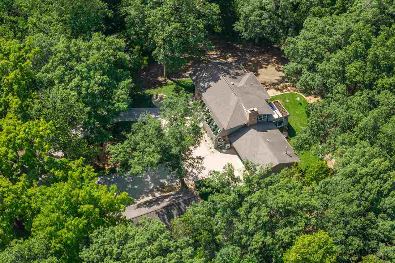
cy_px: 138
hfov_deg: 27.7
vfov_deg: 18.7
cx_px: 197
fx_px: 801
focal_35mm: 73
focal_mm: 19.4
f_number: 2.8
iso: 100
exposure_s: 1/730
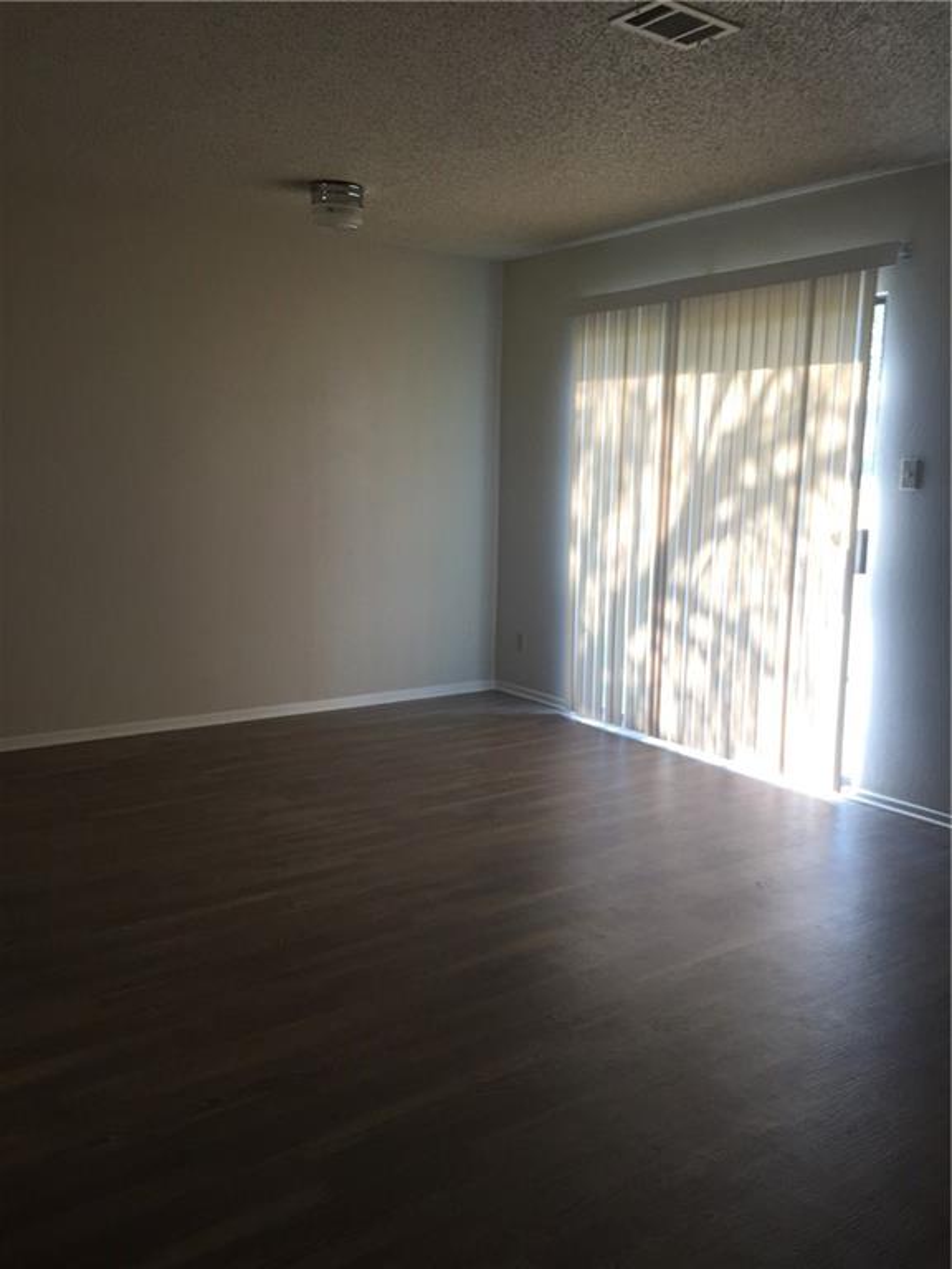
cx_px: 476
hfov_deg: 48.2
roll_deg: -1.2
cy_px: 634
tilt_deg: -9.3
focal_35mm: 29
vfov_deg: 61.7
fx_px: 1063
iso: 40
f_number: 2.2
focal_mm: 4.15
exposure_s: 1/120
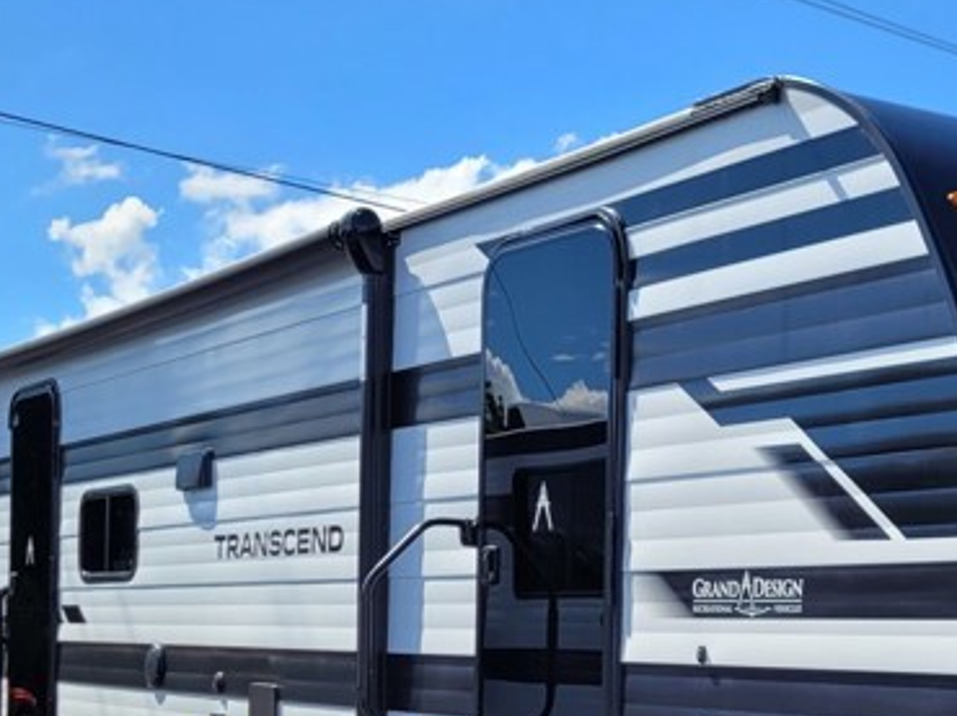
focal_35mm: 72
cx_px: 838
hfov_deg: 26.3
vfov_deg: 19.8
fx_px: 1989
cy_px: 708
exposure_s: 1/1904
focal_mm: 5.4
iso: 40
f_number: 1.8
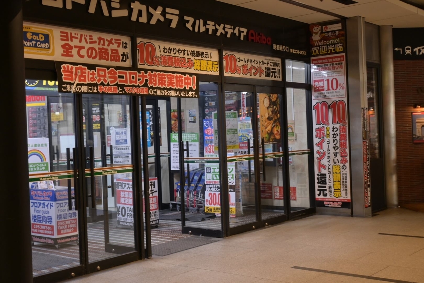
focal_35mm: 46
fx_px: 539
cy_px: 142
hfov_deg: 43.0
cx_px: 212
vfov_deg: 29.4
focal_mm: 30.5
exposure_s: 1/5
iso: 250
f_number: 10
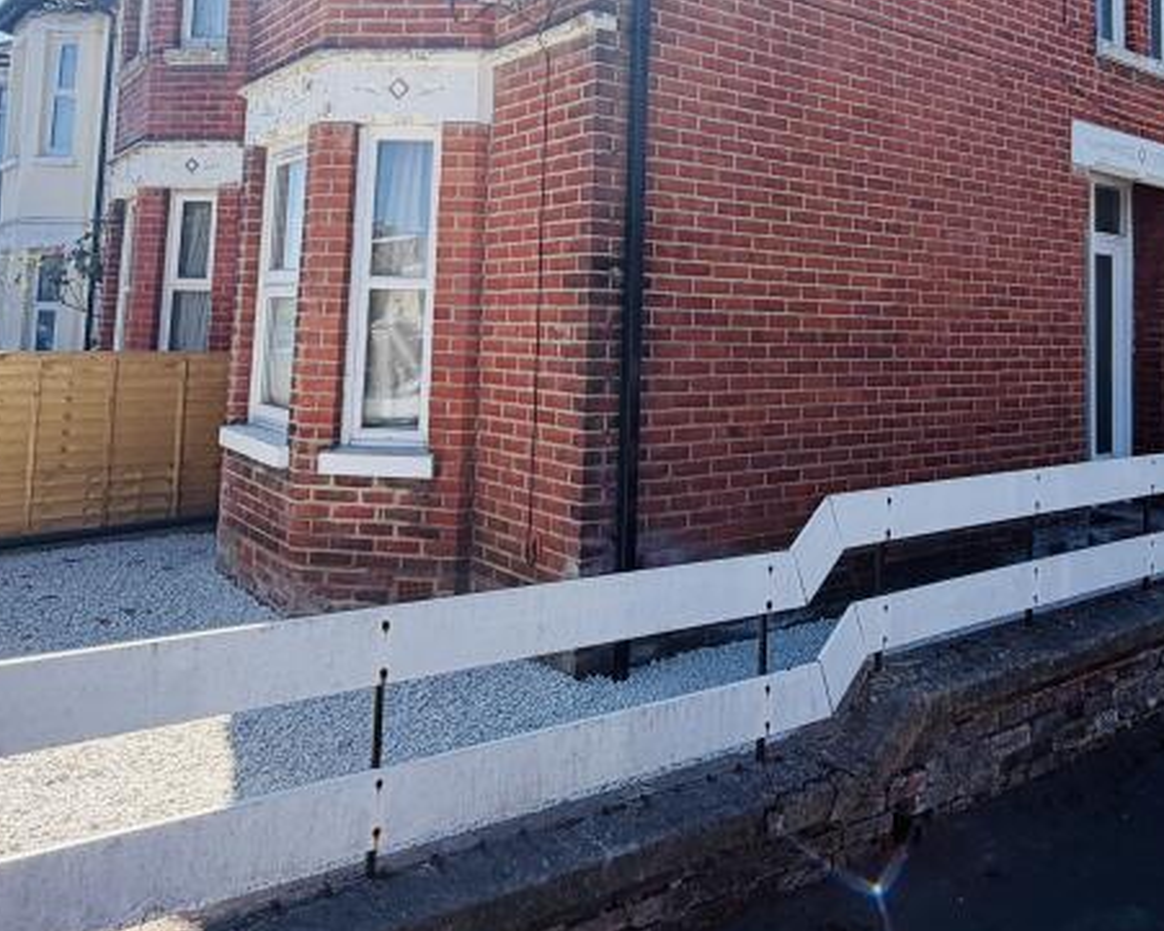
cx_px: 702
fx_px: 1068
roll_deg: -1.2
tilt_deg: +5.0
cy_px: 237
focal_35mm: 31
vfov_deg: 45.6
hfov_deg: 56.7
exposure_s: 1/770
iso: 25
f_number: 2.2
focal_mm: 2.22
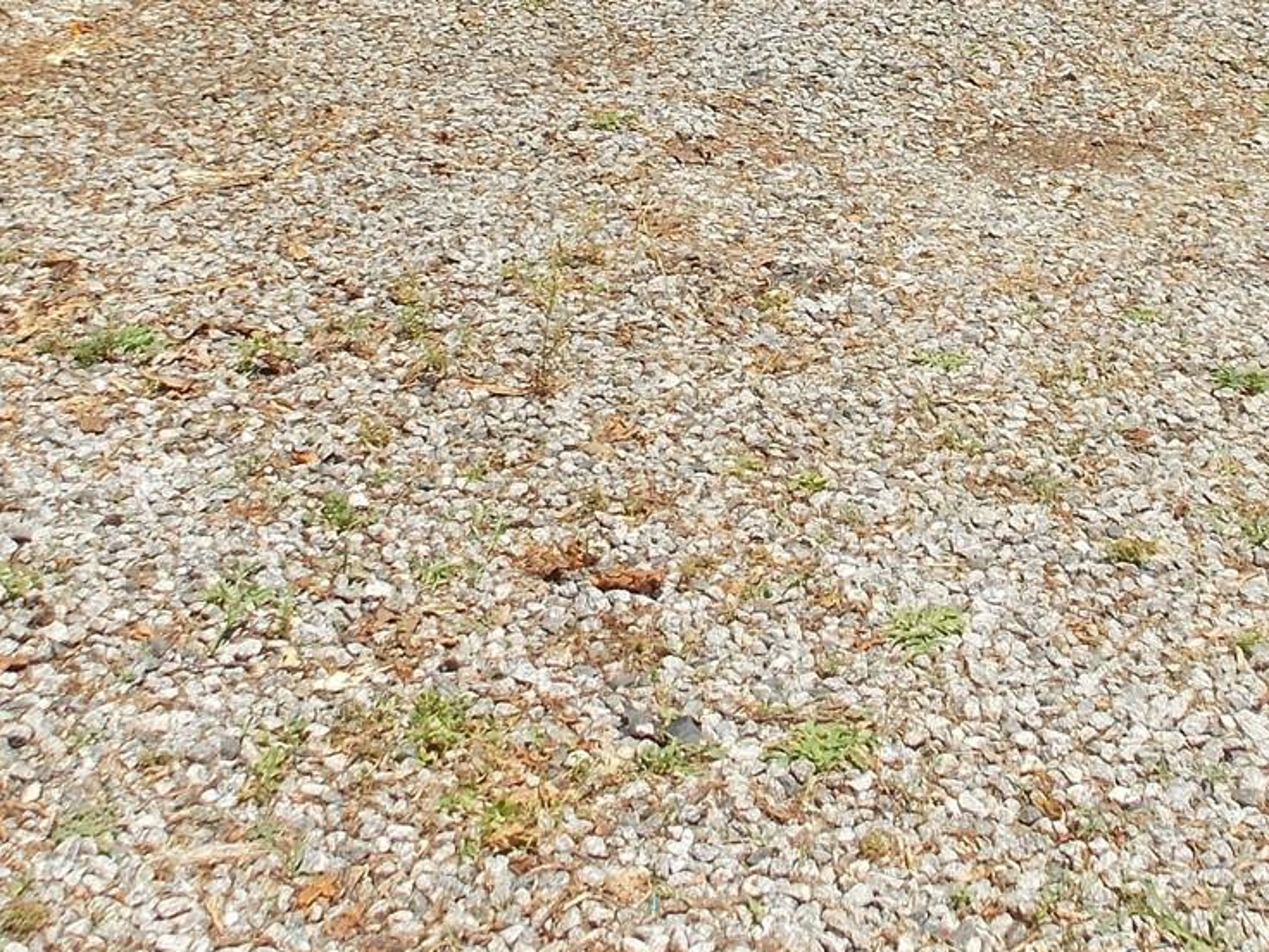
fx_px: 2346
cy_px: 28
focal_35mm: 64
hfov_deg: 30.1
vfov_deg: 22.2
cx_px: 797
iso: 80
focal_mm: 4
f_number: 3.1
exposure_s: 1/640
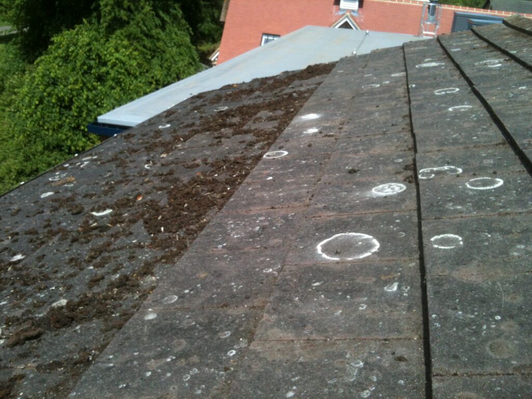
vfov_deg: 40.7
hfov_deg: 52.6
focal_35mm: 35
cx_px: 266
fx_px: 538
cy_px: 200
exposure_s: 1/1095
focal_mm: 3.85
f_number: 2.8
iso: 64
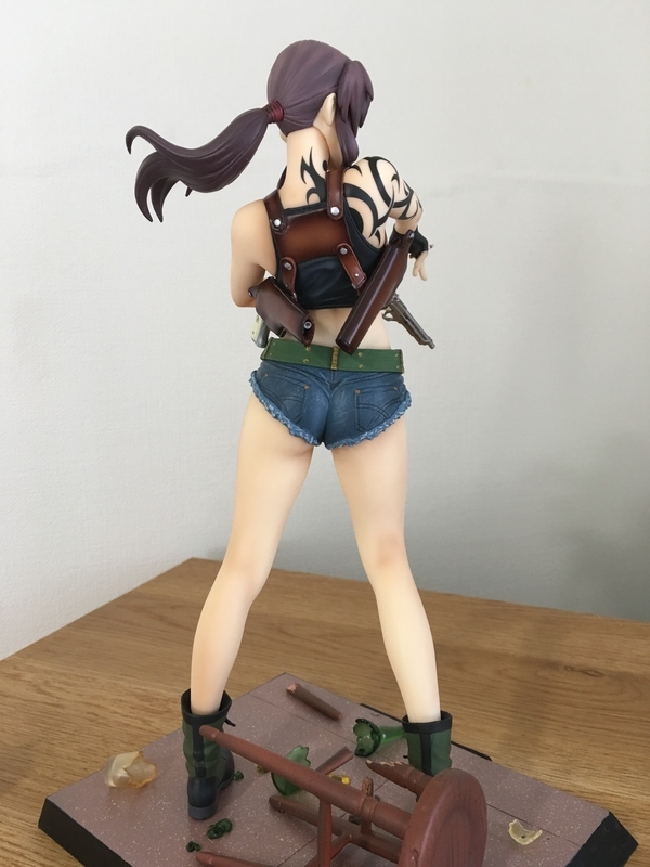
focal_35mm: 29
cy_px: 434
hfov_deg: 48.2
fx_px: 726
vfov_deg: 61.7
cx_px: 325
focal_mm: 4.15
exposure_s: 1/15
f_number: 2.2
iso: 50
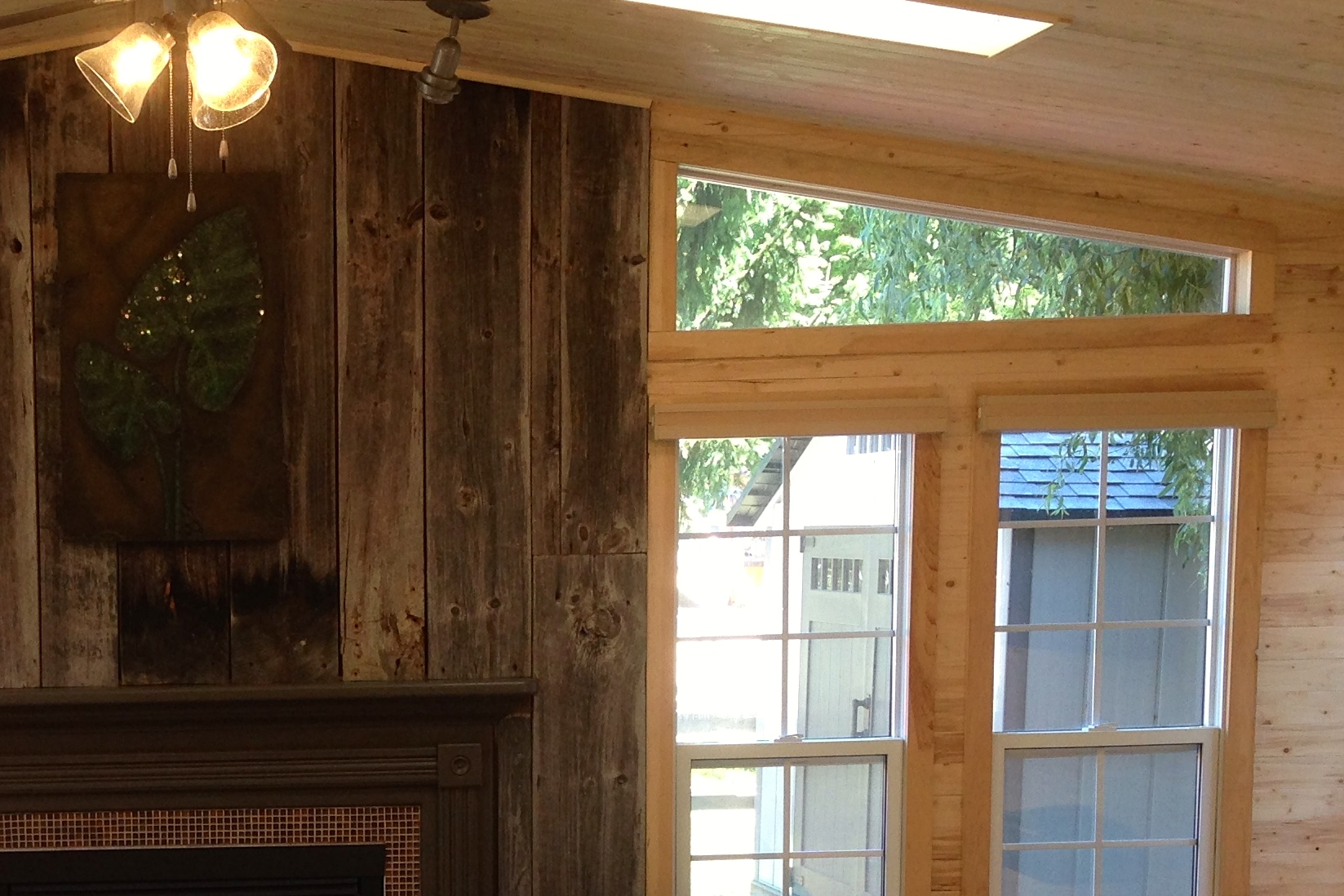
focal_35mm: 68
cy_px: 868
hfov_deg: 28.9
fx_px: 2538
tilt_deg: -6.7
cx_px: 242
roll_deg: -0.6
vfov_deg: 19.5
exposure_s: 1/60
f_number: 2.4
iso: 64
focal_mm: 4.12
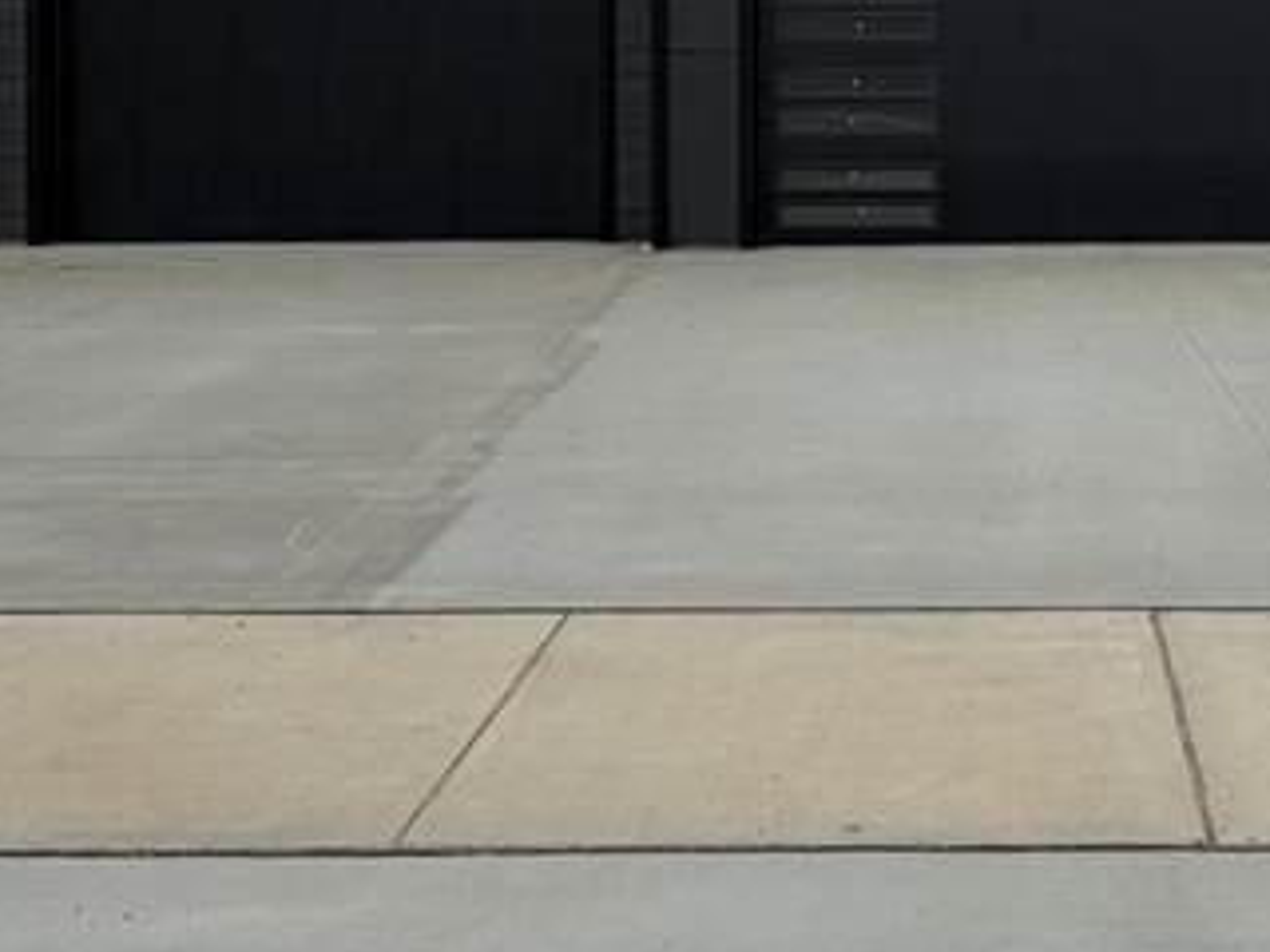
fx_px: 2055
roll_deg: +0.7
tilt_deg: -0.4
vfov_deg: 25.1
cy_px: 44
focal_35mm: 56
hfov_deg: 33.2
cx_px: 1044
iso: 25
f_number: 2.2
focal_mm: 2.22
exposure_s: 1/1431
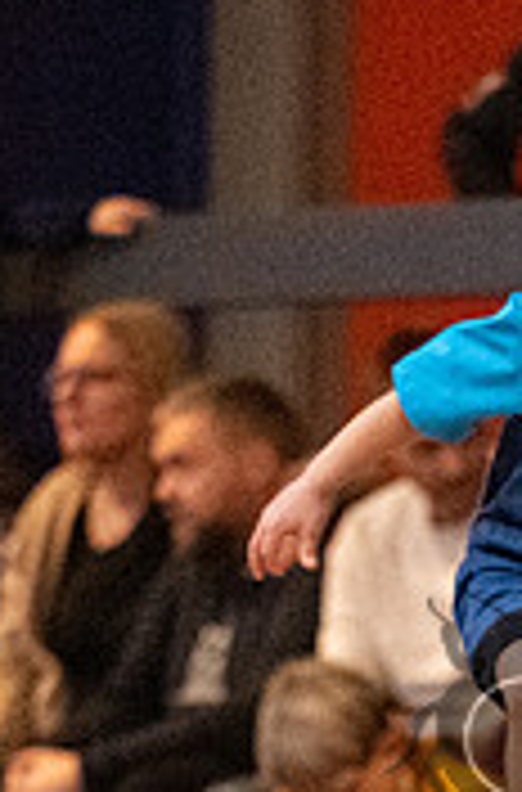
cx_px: 717
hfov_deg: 1.4
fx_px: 21812
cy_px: 1083
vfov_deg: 2.1
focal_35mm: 995
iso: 16000
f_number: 2.8
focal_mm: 200
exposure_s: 1/1250
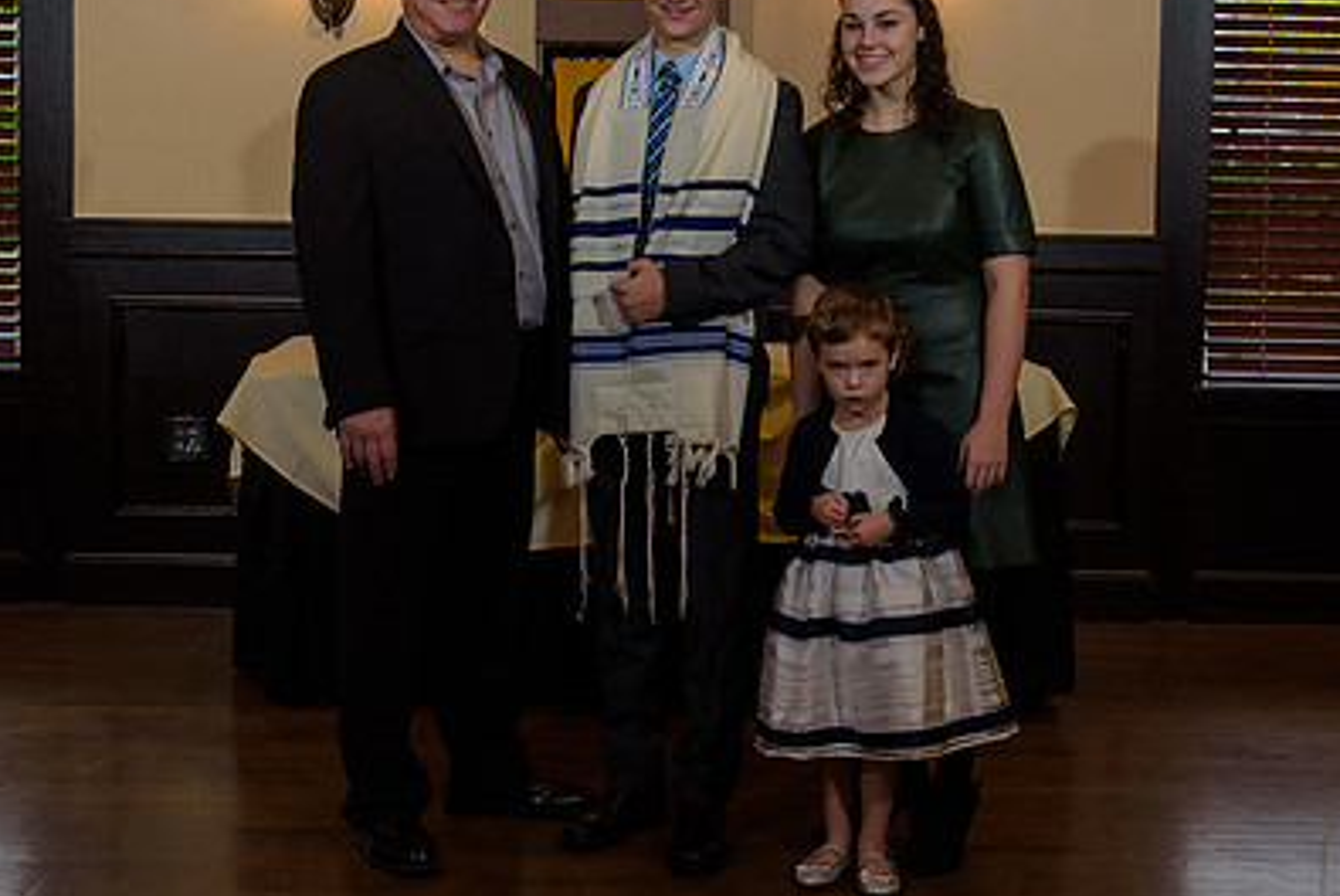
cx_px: 678
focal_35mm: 66
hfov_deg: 30.5
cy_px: 331
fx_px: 2458
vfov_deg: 20.6
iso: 1000
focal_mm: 45
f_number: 5
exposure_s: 1/125
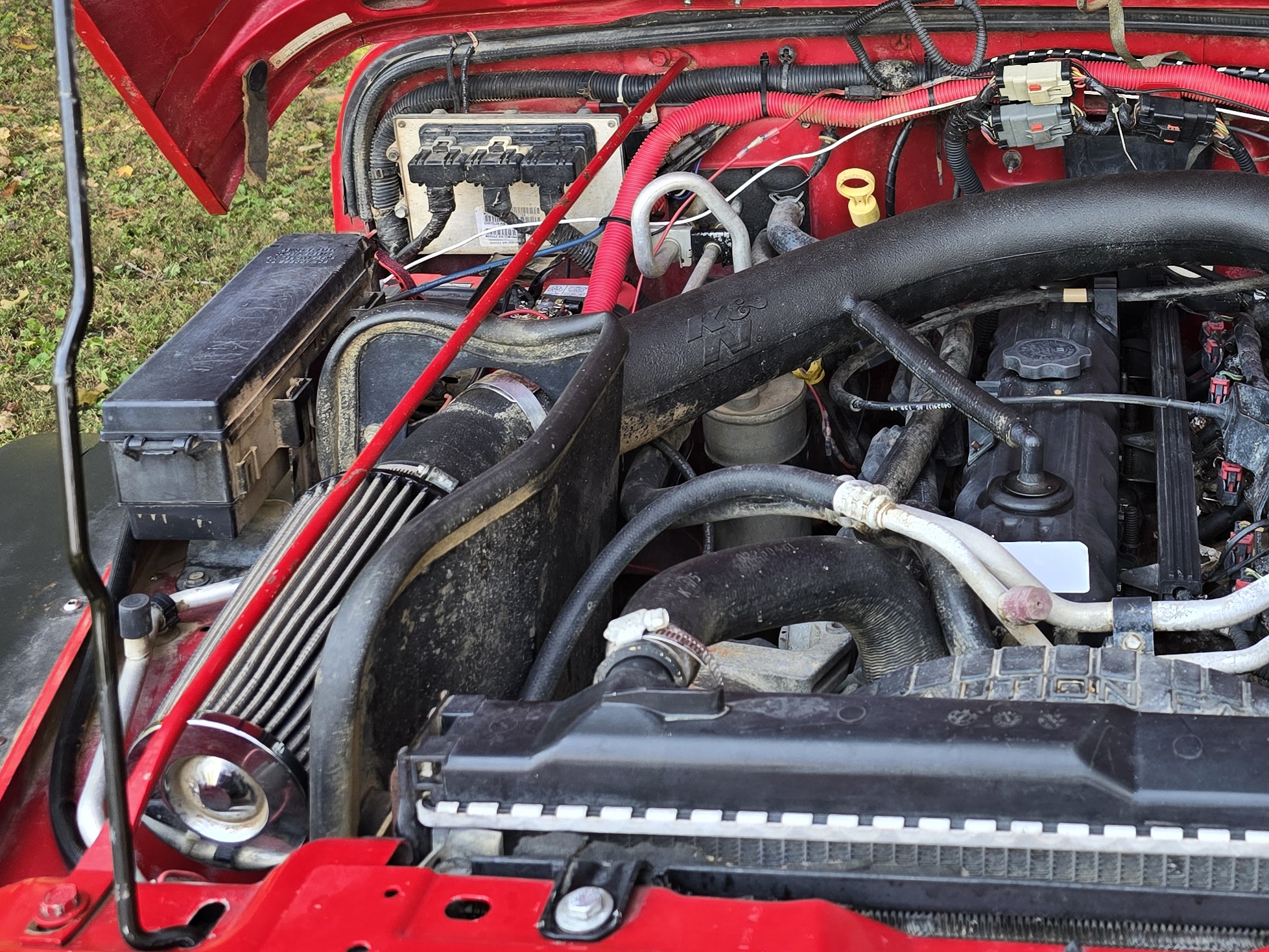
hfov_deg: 39.2
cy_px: 67
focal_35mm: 47
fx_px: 1723
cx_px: 978
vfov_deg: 29.4
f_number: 1.7
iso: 50
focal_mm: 6.3
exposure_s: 1/180
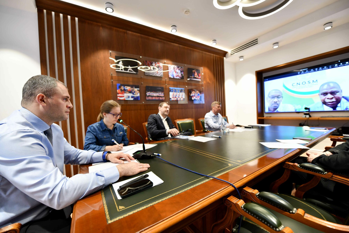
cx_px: 174
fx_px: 136
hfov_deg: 104.3
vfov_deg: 81.2
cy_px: 116
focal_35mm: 14
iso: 1100
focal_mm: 14
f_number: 3.2
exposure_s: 1/160
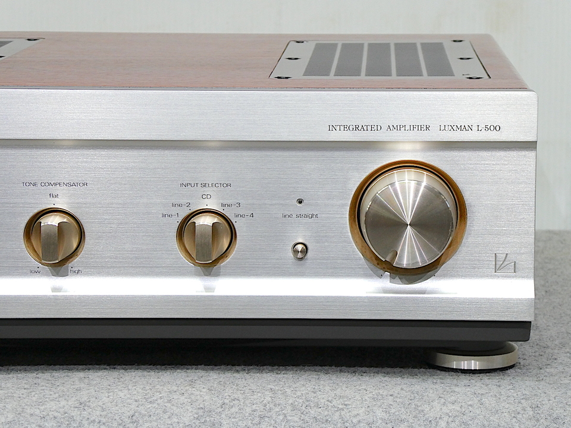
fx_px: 2045
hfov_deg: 15.9
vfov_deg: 12.0
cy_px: 214
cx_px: 286
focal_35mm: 124
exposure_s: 1/15
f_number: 5.2
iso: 200
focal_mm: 22.3
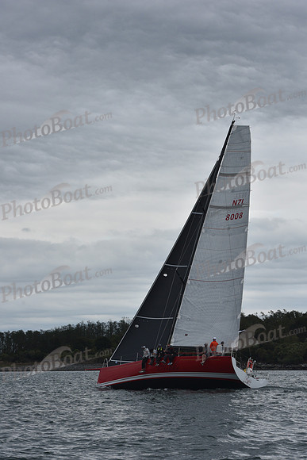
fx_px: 1253
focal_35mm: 98
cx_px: 154
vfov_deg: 20.8
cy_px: 230
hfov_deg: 14.0
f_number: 8
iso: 400
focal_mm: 98
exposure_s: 1/1000
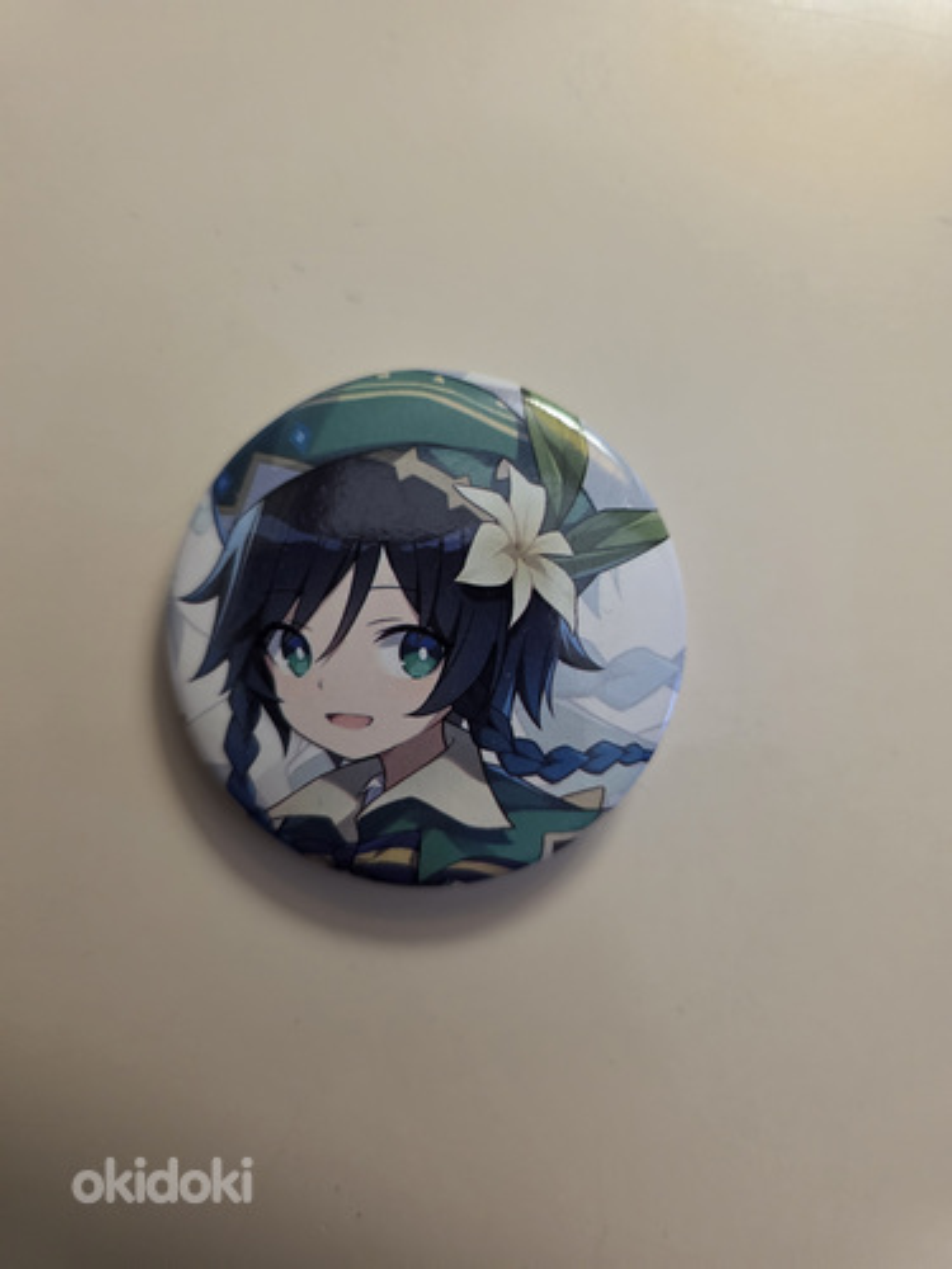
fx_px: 843
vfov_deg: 73.9
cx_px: 476
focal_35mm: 23
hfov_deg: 58.9
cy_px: 634
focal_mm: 6.3
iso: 500
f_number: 1.7
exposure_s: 1/66
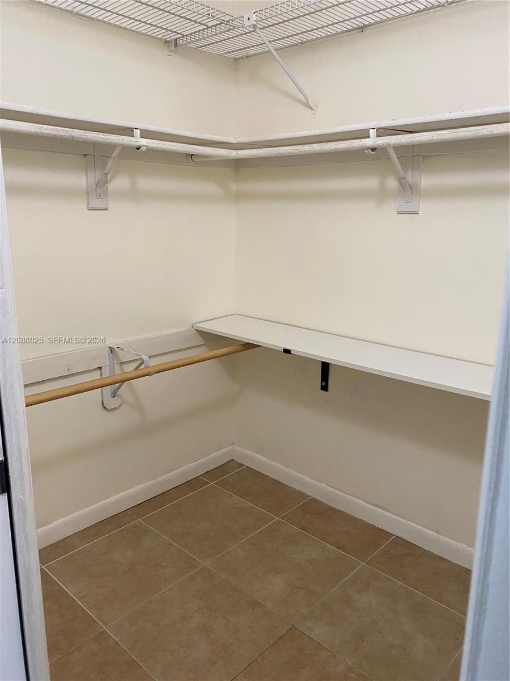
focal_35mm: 26
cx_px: 255
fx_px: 511
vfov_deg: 67.3
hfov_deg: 53.1
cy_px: 340
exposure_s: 1/60
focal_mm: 4.25
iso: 125
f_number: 1.8
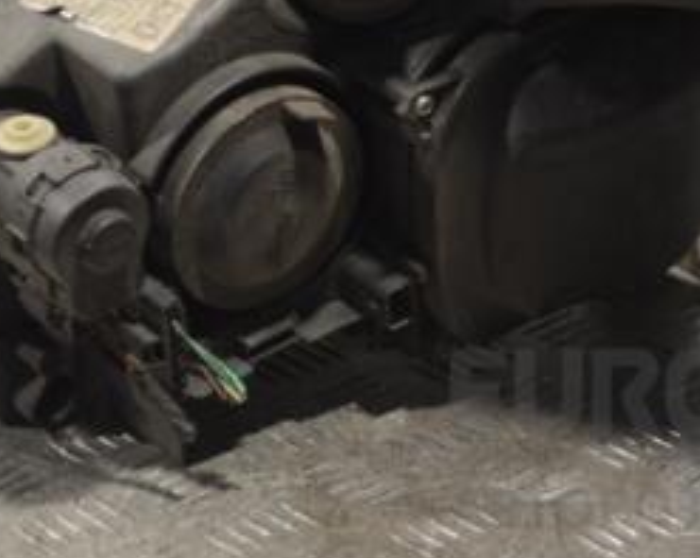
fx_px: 3190
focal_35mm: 154
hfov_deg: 12.5
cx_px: 397
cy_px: 14
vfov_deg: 9.9
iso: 250
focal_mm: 45
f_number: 5.3
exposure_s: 1/30
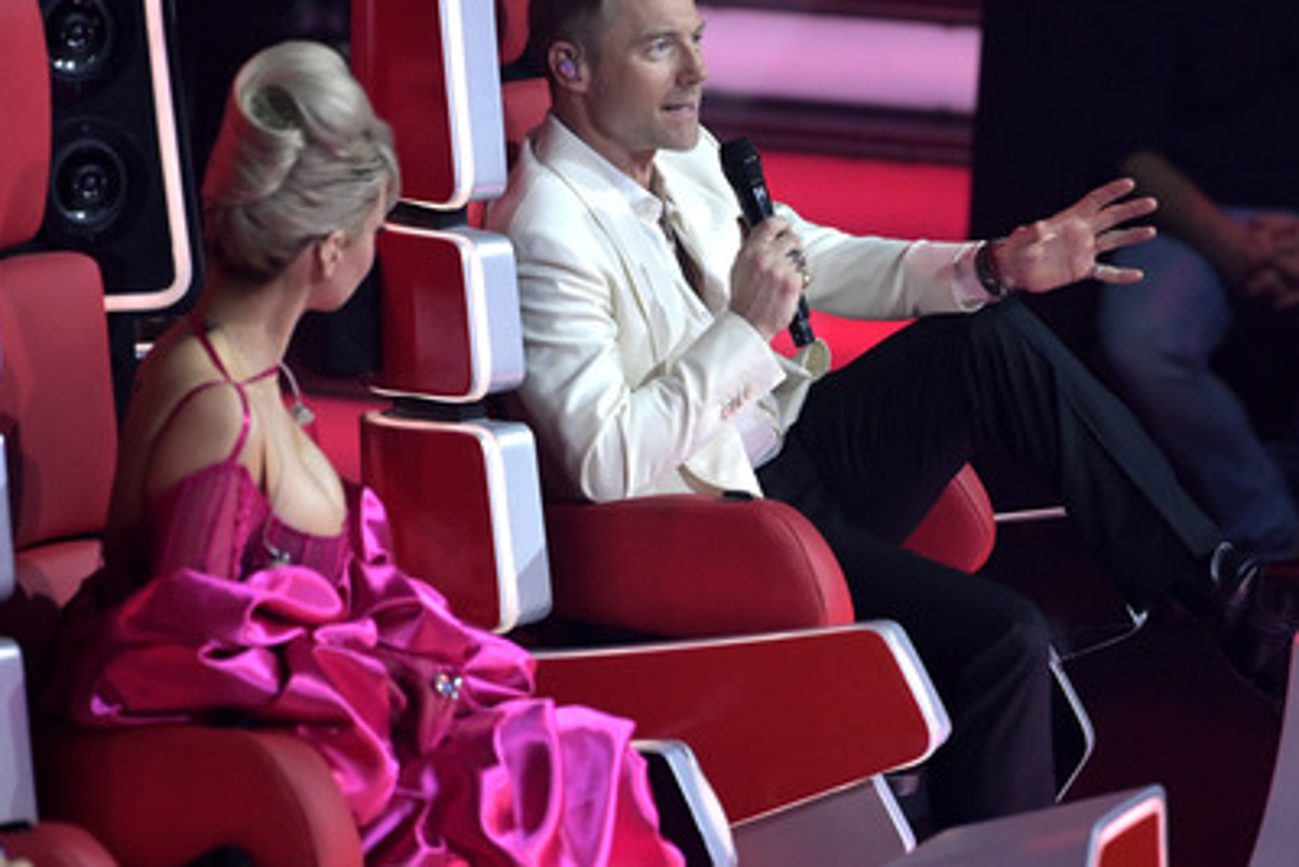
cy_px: 386
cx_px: 718
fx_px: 15412
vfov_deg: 3.2
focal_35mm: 427
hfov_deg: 4.8
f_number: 5.6
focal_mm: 380
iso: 12800
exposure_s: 1/400
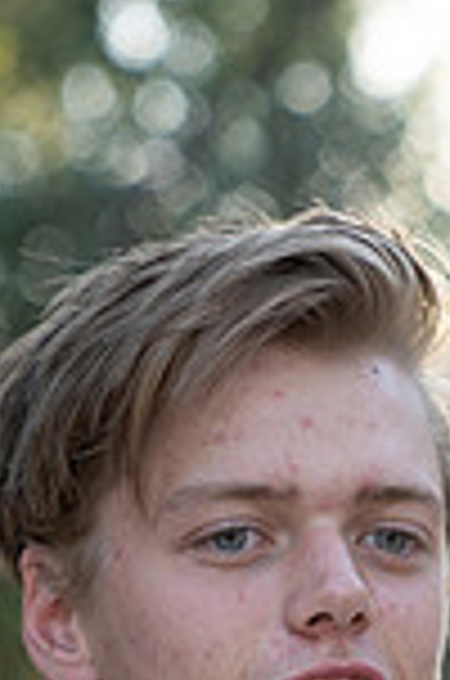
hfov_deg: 6.5
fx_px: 3937
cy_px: 1009
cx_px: 266
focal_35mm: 209
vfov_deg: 9.6
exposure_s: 1/160
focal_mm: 70
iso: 250
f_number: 2.8
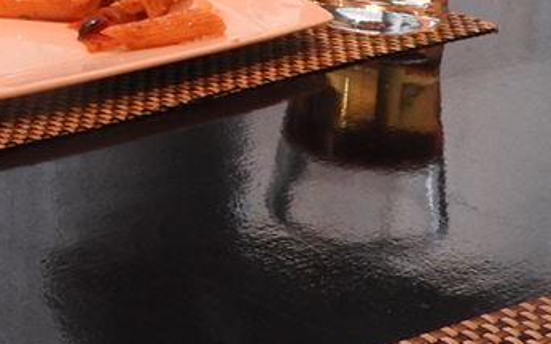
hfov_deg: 16.5
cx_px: -277
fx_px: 1726
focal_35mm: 115
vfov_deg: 10.9
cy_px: -191
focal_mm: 5.9
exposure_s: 1/20
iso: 400
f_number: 3.6
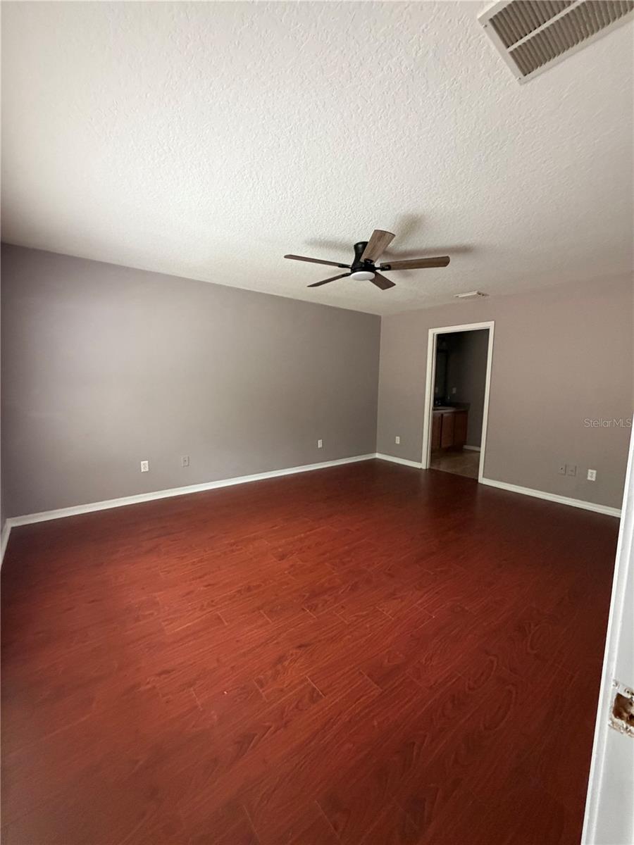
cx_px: 317
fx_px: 342
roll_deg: +0.6
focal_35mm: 14
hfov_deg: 85.7
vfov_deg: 102.1
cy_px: 422
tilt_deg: -8.0
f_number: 2.2
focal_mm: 2.22
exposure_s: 1/60
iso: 500
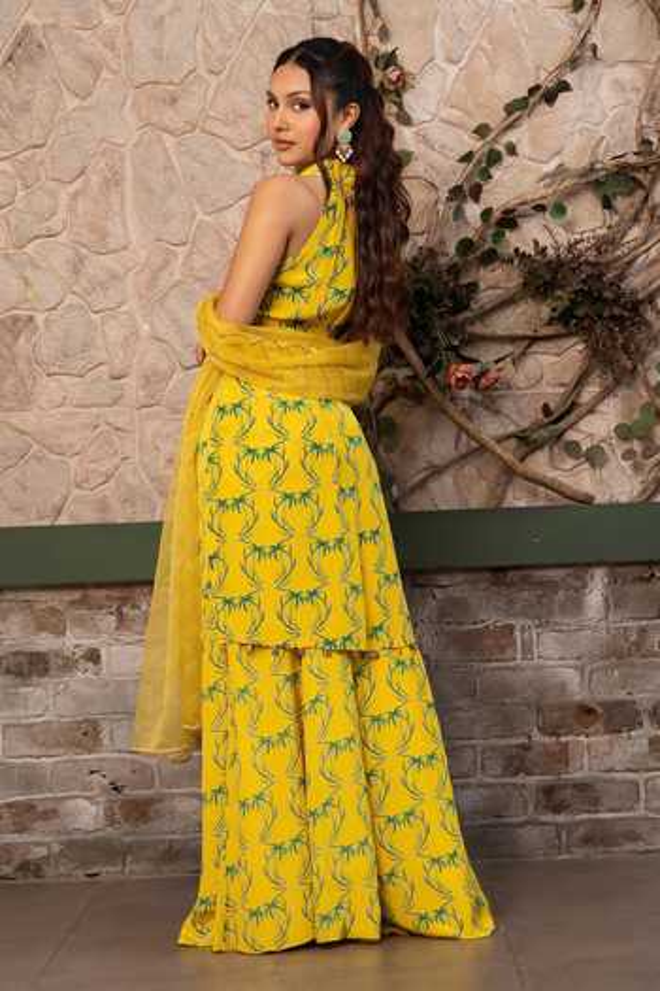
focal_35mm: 70
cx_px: 330
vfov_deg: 28.8
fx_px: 1925
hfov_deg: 19.5
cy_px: 496
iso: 320
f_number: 5.6
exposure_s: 1/160
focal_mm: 70
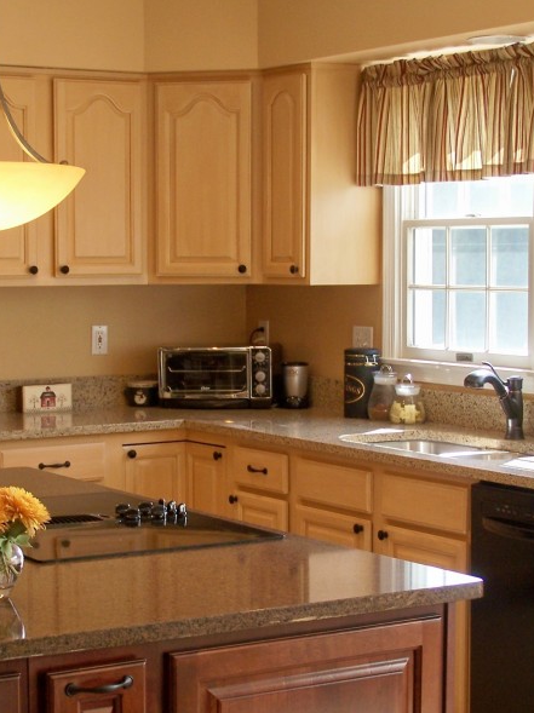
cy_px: 443
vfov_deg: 22.5
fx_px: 1791
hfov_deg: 16.9
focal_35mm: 87
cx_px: 196
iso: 80
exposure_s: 1/50
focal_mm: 10.7
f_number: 3.2
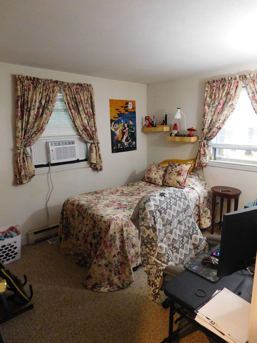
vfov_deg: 73.9
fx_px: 228
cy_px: 172
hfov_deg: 58.9
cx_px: 128
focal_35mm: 23
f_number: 3
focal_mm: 4
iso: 400
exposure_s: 1/15
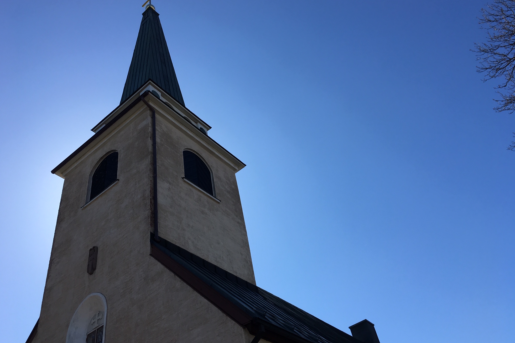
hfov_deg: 60.3
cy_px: 179
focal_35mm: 31
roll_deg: +13.8
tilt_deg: +40.9
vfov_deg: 42.3
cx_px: 252
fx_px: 444
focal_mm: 4.15
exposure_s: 1/1709
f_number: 2.2
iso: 25
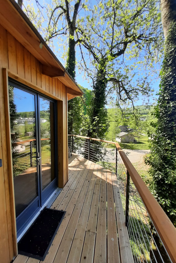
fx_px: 103
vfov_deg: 104.2
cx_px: 83
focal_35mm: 14
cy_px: 134
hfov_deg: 81.1
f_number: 2.2
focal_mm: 1.42
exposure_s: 1/293
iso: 40
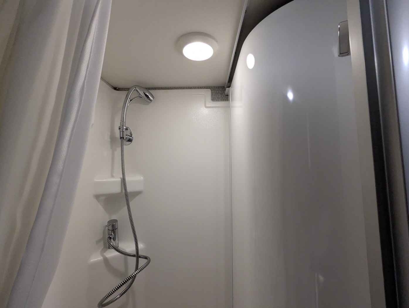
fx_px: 189
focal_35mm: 16
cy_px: 154
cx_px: 204
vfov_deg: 78.2
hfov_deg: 94.4
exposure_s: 1/122
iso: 364
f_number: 2.2
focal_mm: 2.35
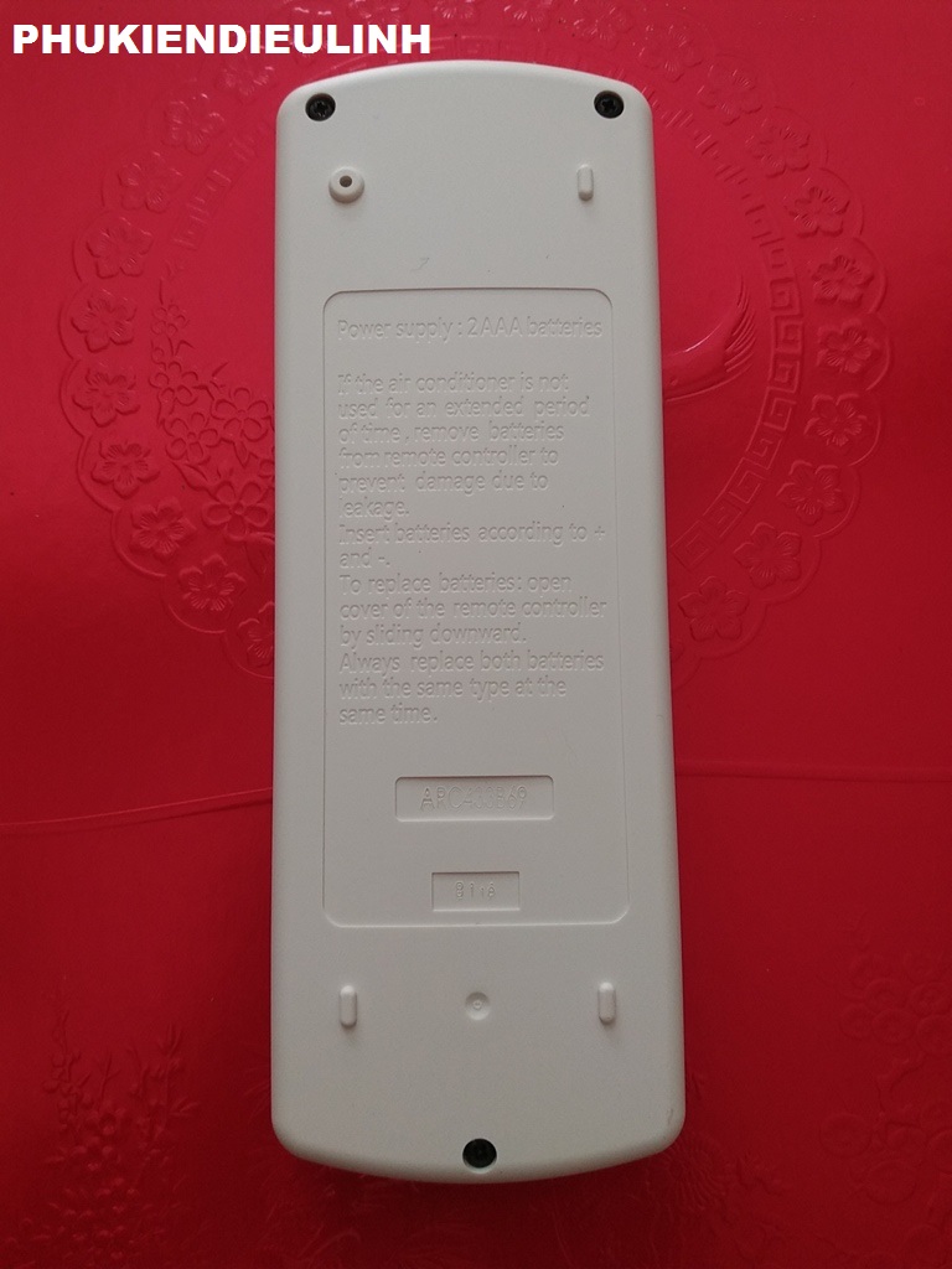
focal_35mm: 27
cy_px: 634
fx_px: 990
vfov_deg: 65.3
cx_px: 476
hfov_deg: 51.4
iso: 80
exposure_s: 1/13
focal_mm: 3.7
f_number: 1.9
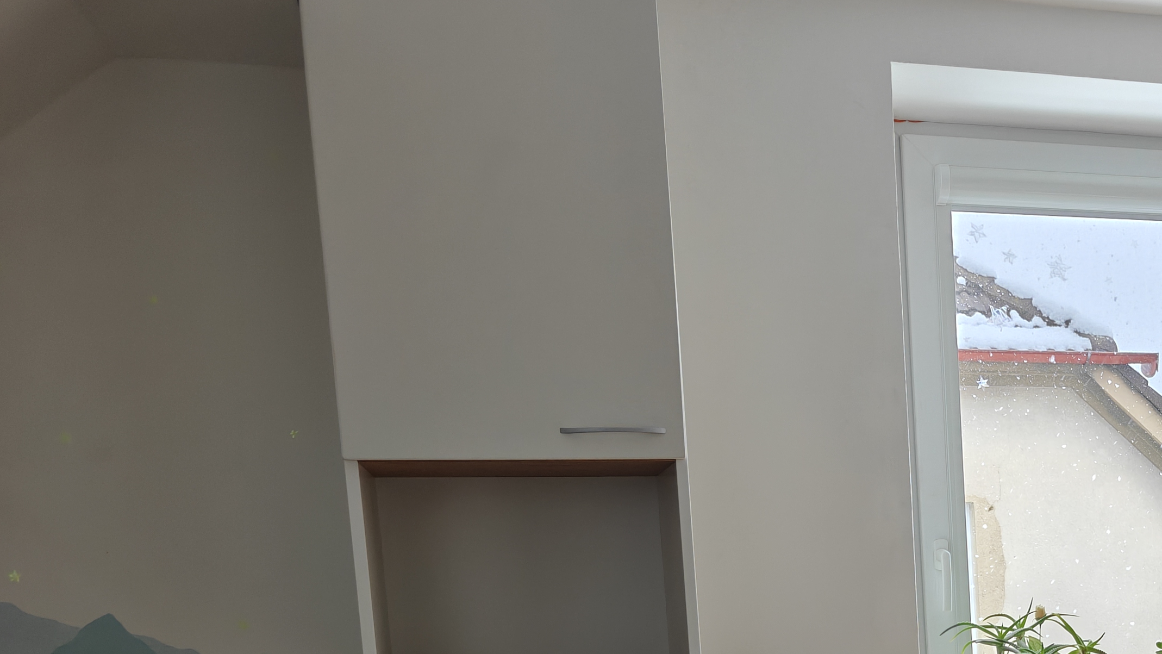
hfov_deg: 39.2
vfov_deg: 23.2
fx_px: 1479
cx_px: 1085
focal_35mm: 48
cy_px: 751
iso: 250
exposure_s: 1/131
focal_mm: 6.06
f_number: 1.6
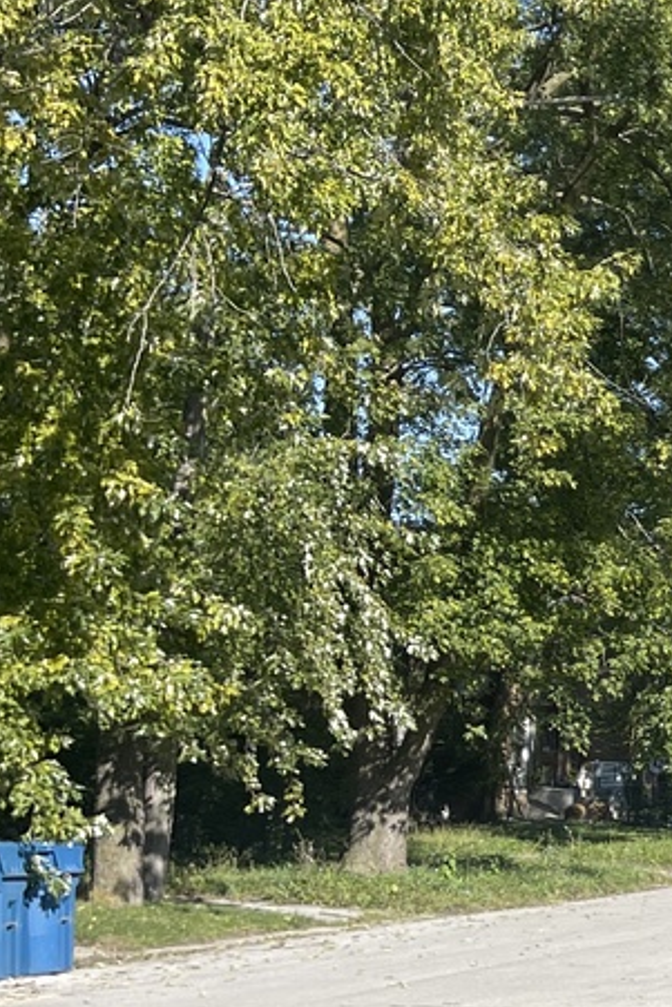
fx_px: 2322
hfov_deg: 13.4
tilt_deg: +7.8
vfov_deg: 24.5
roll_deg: -0.7
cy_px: 471
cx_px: 1456
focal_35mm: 83
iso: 32
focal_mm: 5.1
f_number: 1.6
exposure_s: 1/2336
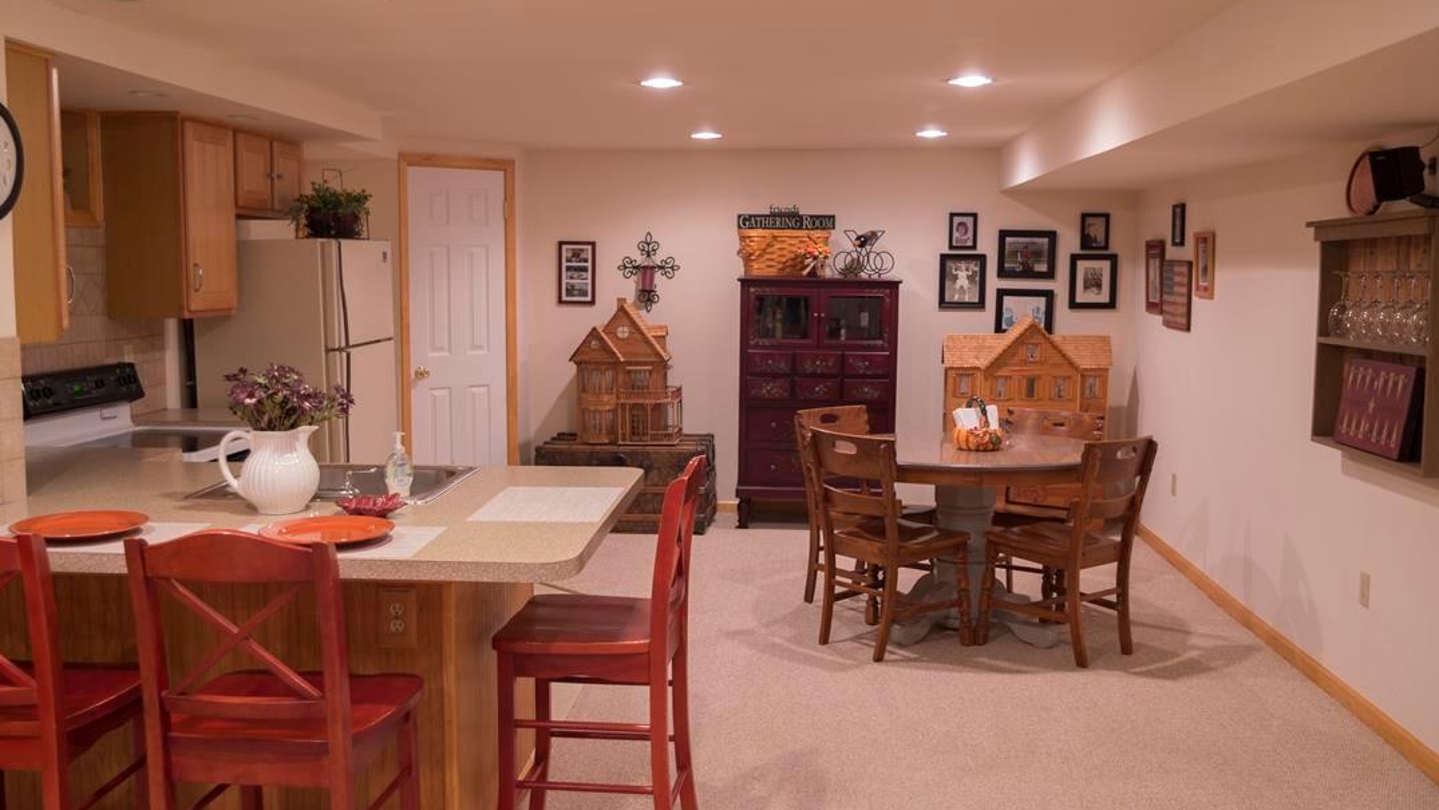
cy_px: 398
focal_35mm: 36
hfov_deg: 55.3
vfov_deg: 32.8
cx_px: 718
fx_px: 1374
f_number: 4
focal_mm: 23.13
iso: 100
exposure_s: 1/3.33
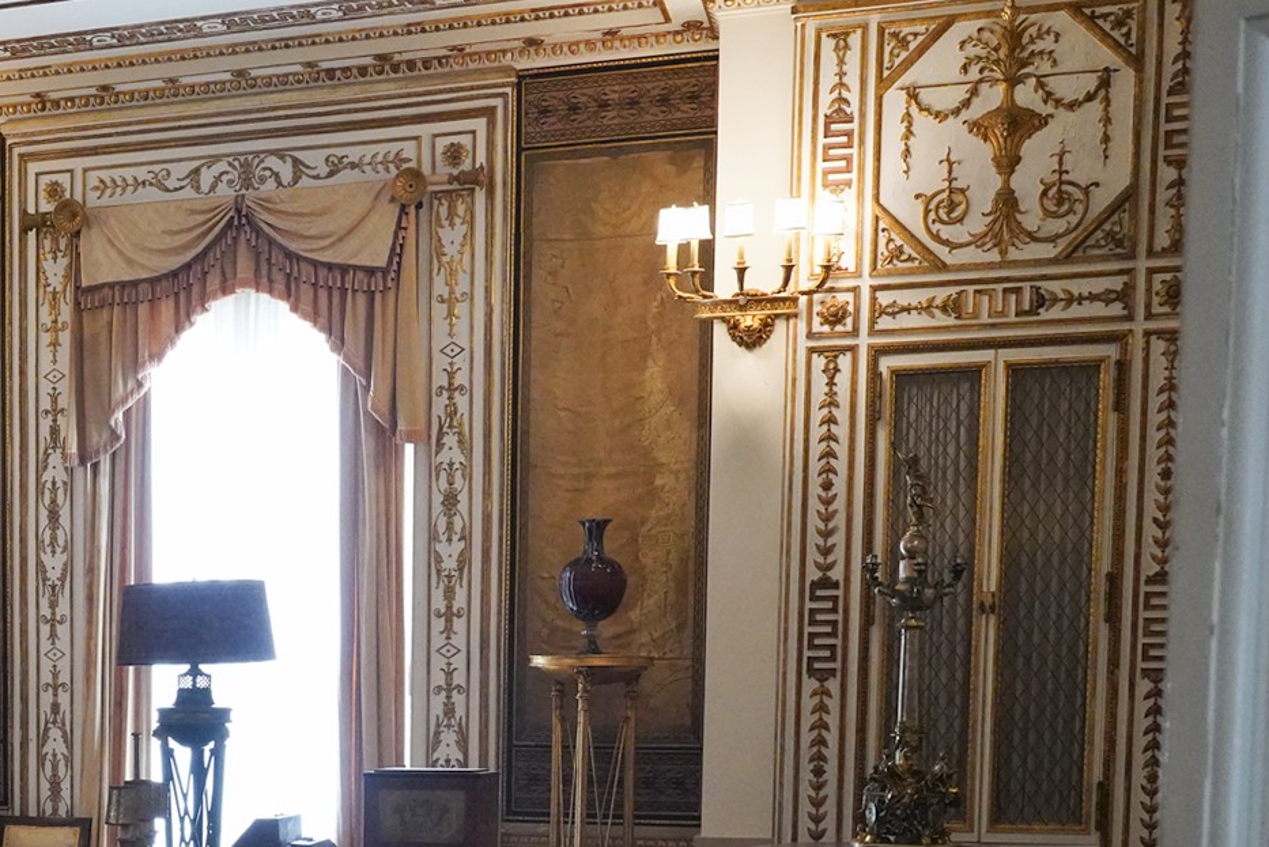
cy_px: 851
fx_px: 2116
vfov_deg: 21.8
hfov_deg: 31.1
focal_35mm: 60
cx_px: 15
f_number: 6.3
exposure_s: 1/80
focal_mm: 28
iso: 8000
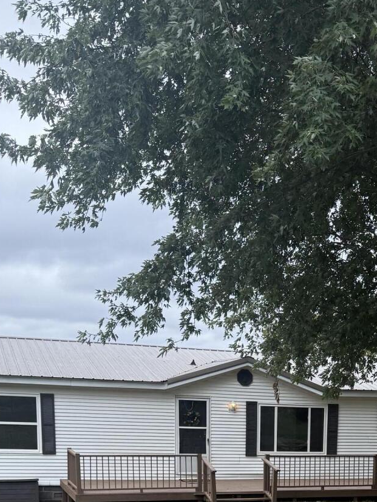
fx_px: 842
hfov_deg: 24.7
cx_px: 311
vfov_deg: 29.8
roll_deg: -1.7
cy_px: 555
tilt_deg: -9.8
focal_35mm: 58
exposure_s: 1/1385
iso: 100
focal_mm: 6.76
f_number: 1.78
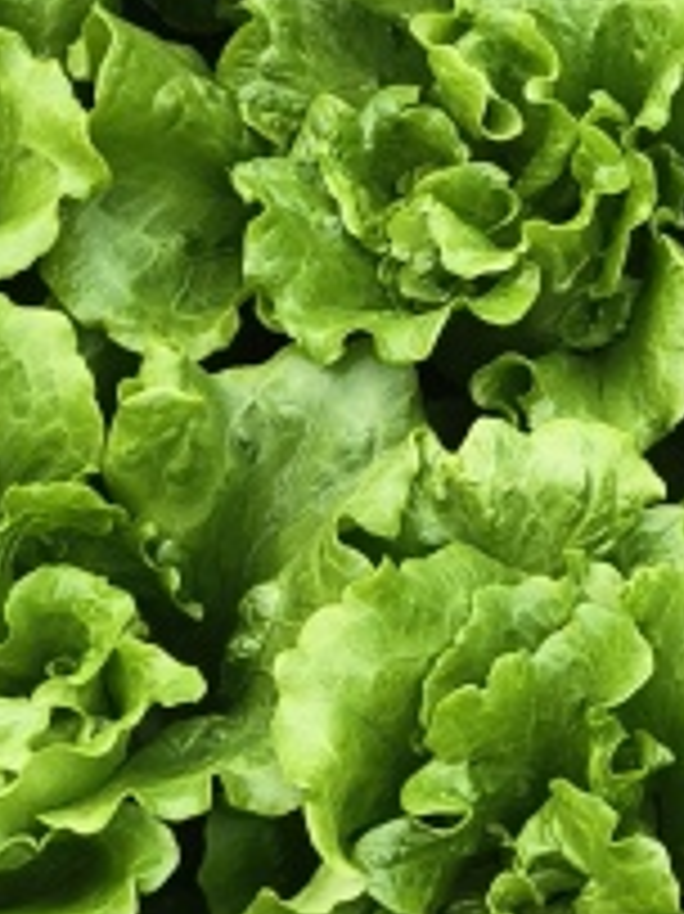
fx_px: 3323
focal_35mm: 126
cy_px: 11
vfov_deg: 15.4
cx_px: 1426
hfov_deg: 10.6
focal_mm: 5.59
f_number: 1.8
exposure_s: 1/91
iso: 800
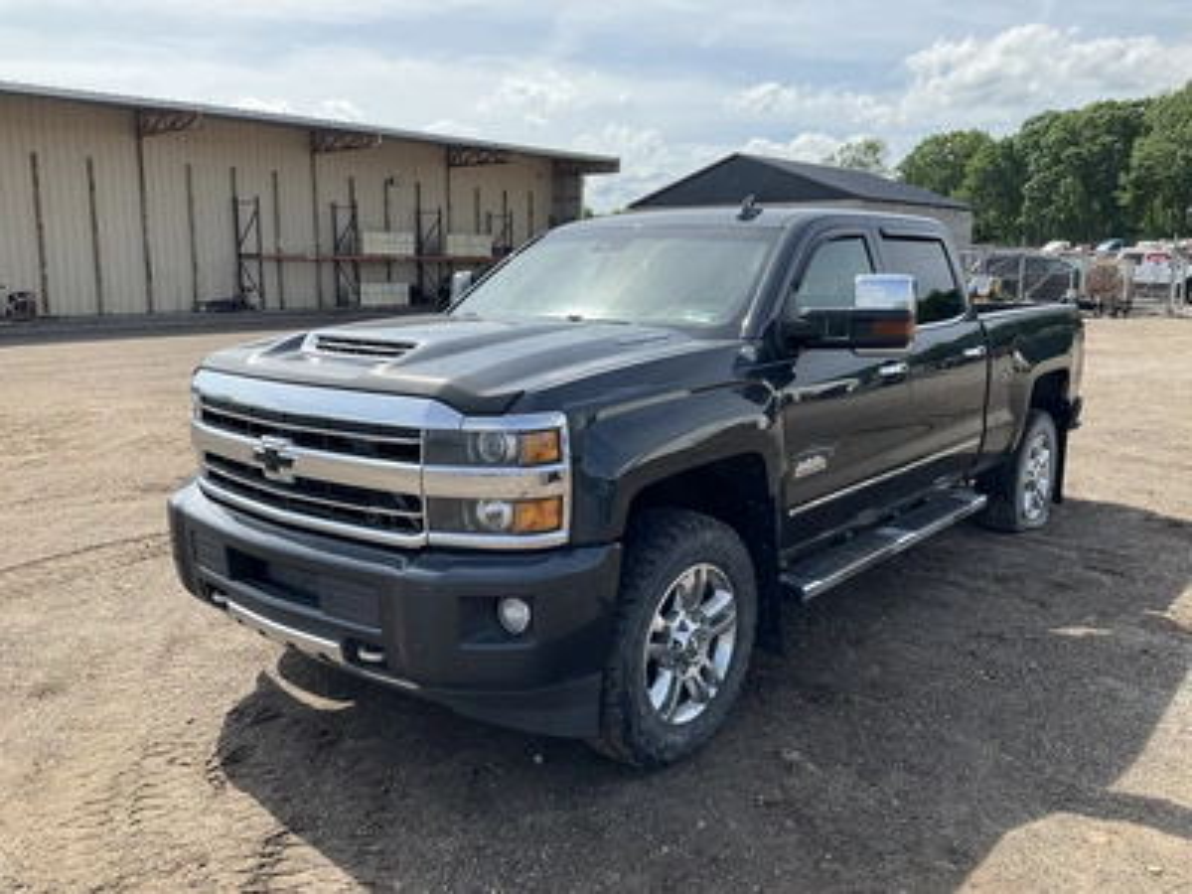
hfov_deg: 61.7
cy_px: 447
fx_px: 999
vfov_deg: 48.2
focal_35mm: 29
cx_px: 596
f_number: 1.8
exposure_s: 1/1195
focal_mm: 3
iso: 25
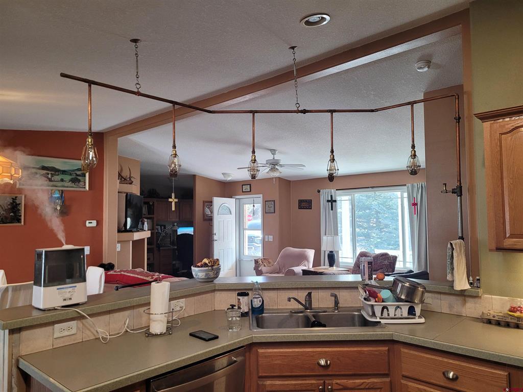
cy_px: 196
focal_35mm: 26
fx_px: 393
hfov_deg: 67.3
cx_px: 262
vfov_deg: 53.1
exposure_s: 1/120
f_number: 1.8
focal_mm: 5.4
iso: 200
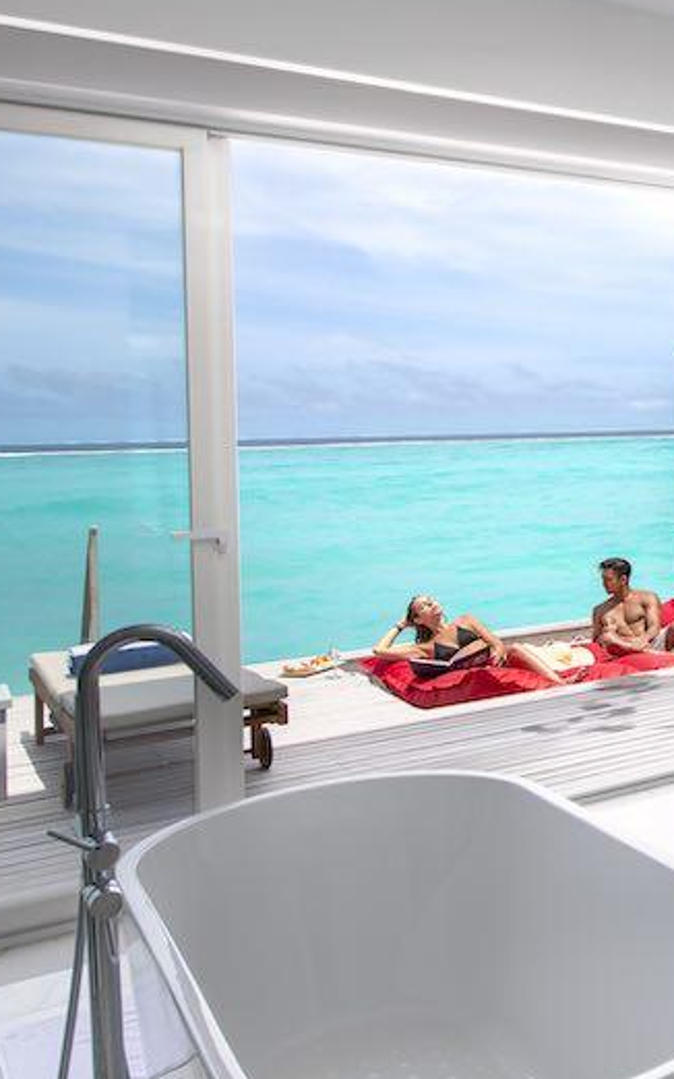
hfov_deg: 25.5
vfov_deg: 47.9
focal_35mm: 41
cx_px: 943
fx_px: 1206
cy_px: 433
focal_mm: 21
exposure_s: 1/50
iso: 100
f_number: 8
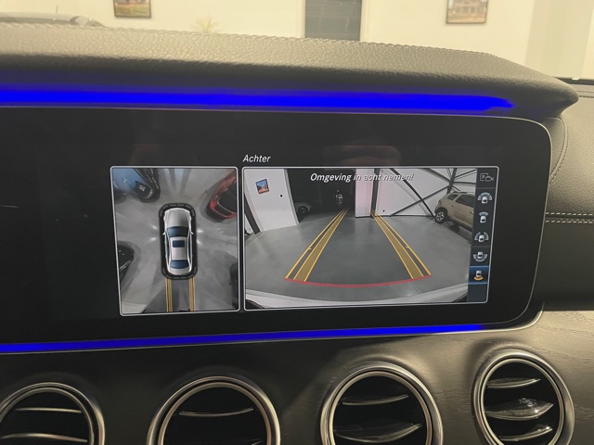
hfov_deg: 67.3
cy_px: 222
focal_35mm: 26
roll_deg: -1.4
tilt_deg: -20.1
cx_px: 297
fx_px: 446
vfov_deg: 53.1
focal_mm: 4.2
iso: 800
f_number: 1.6
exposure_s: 1/28
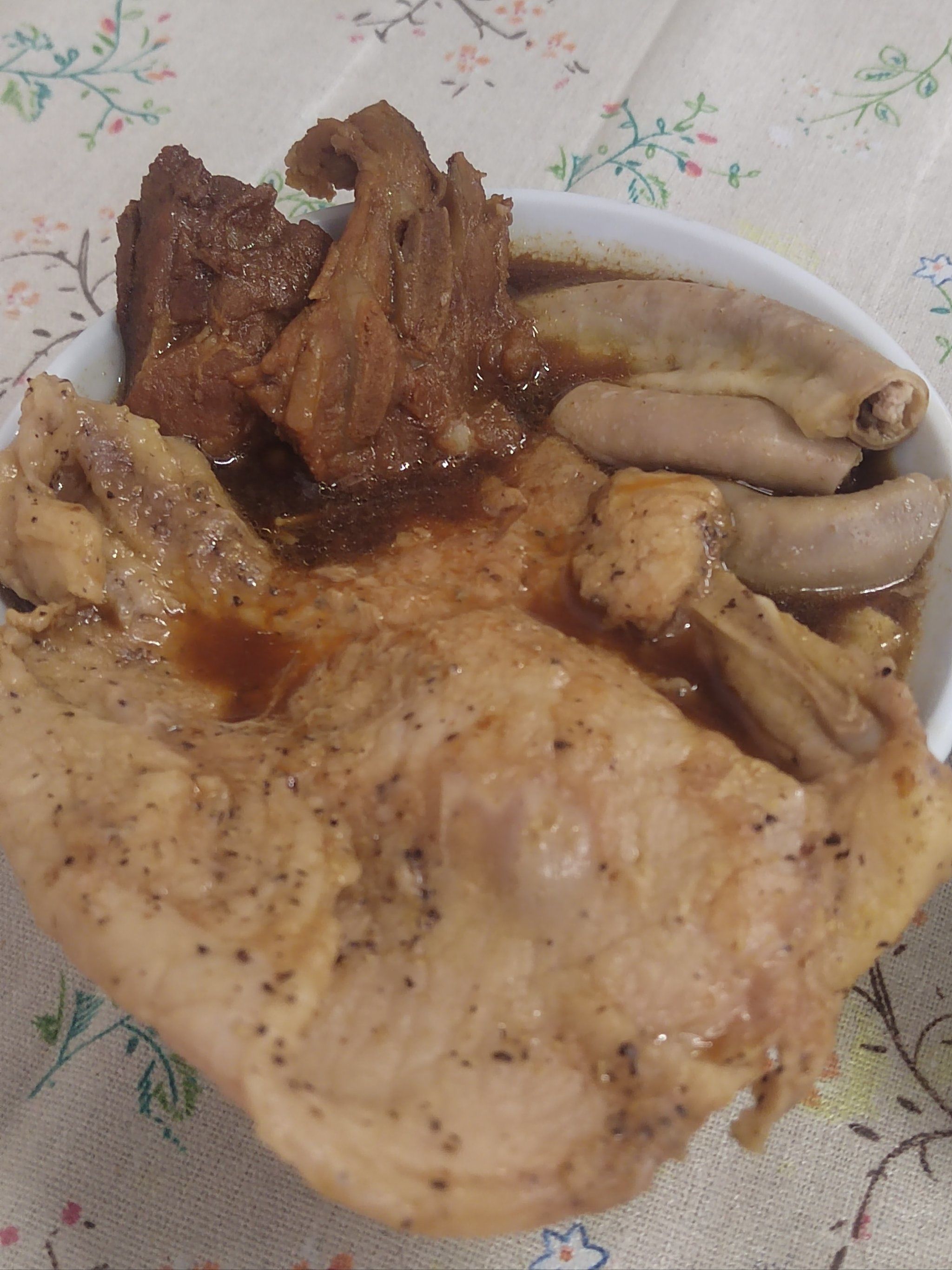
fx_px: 1687
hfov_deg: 31.5
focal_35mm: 46
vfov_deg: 41.2
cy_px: 635
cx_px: 476
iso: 1994
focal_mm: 5.52
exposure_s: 1/50
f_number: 1.9
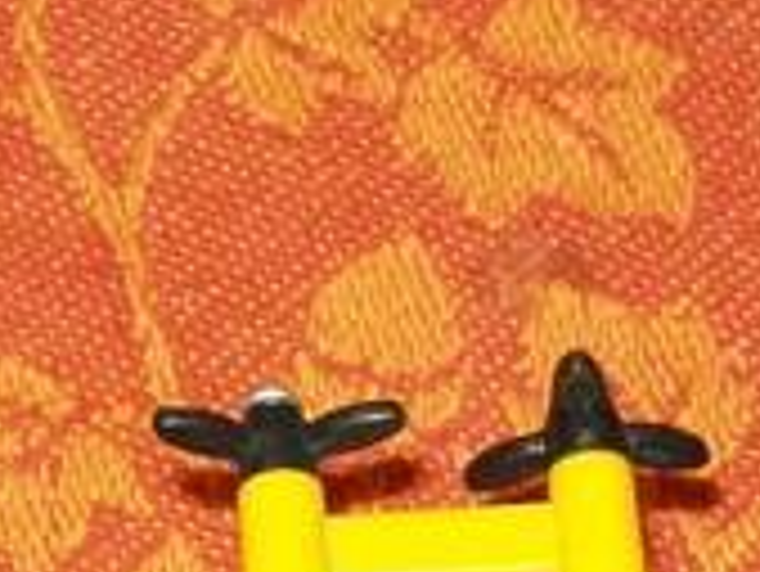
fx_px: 3735
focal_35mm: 170
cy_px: 1130
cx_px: 445
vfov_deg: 8.3
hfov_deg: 11.6
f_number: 2.7
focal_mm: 6
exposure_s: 1/60
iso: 160
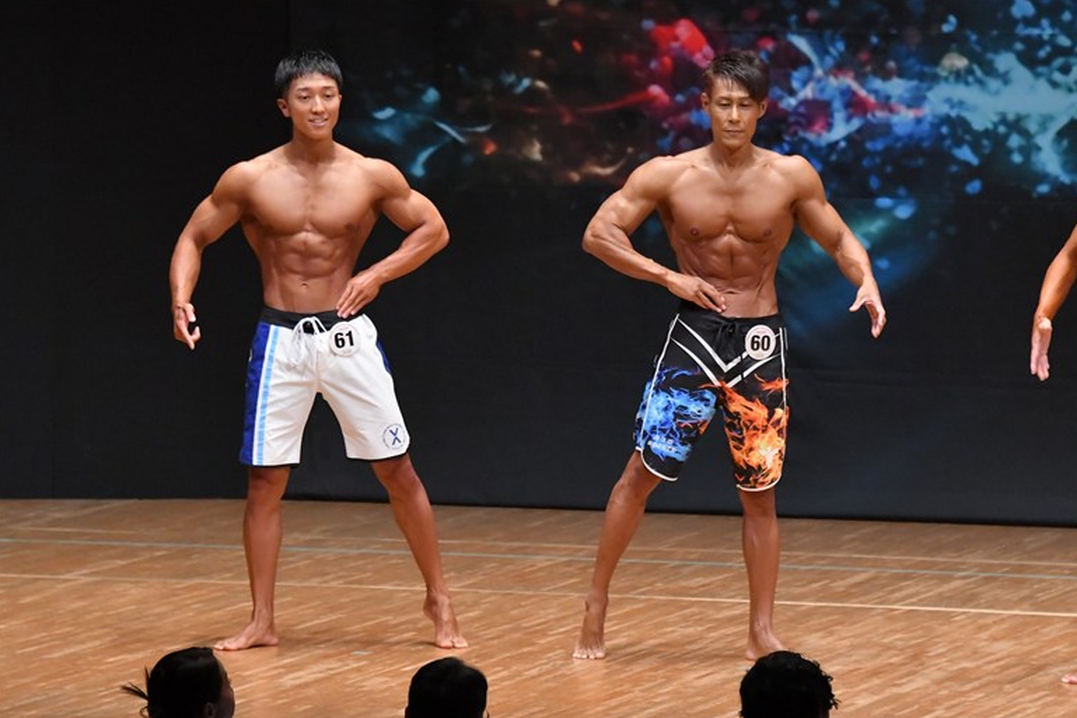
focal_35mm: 272
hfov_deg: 7.6
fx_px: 8138
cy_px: 360
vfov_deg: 5.1
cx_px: 537
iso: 8000
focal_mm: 180
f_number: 5.6
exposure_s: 1/400
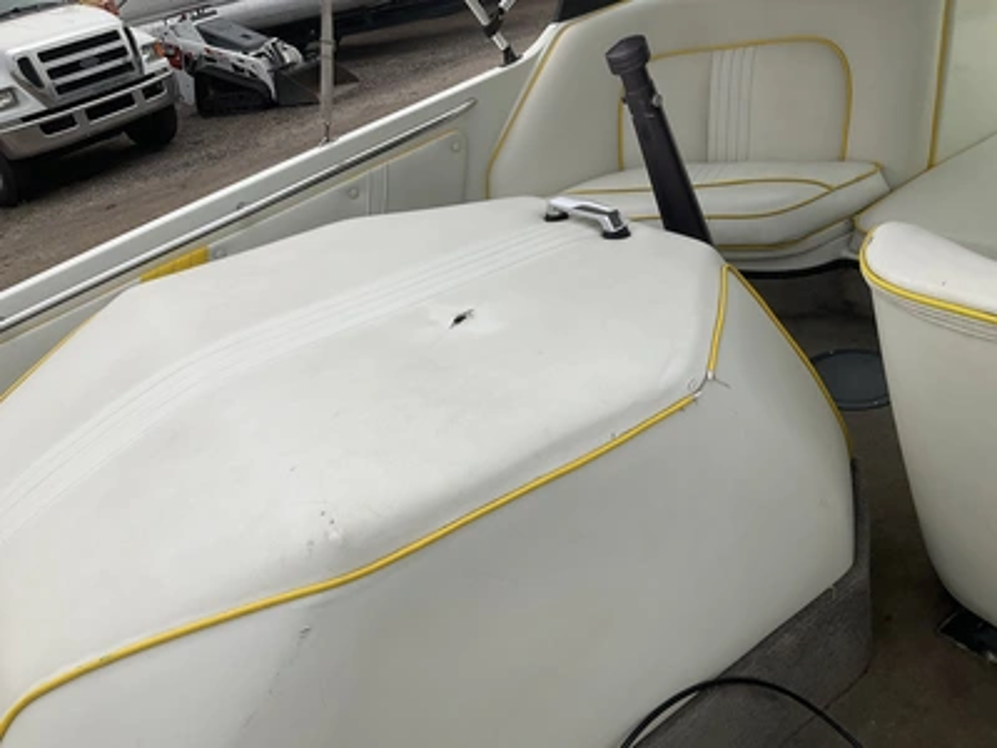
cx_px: 498
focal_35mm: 29
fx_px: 835
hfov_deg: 61.7
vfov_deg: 48.2
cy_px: 374
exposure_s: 1/1912
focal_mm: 3
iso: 25
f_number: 1.8
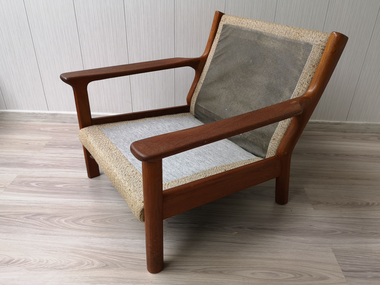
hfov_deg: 65.3
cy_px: 142
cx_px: 190
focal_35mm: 27
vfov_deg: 51.4
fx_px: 296
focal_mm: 5.58
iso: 125
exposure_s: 1/60
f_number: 1.8
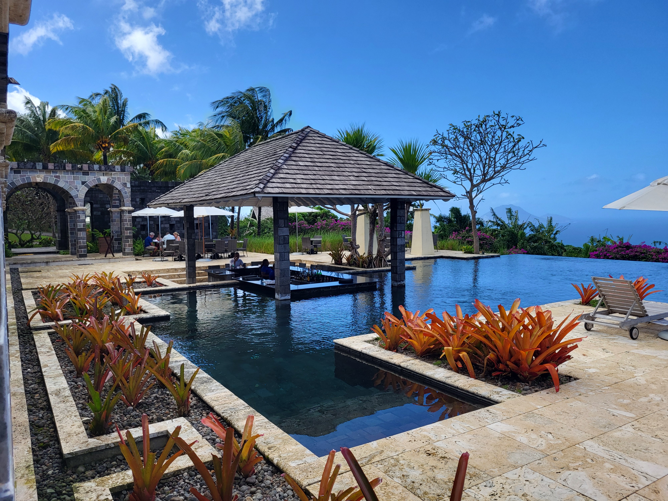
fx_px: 502
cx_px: 334
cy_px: 250
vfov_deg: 53.1
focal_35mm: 26
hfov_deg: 67.3
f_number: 1.8
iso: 40
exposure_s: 1/1361
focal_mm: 5.4
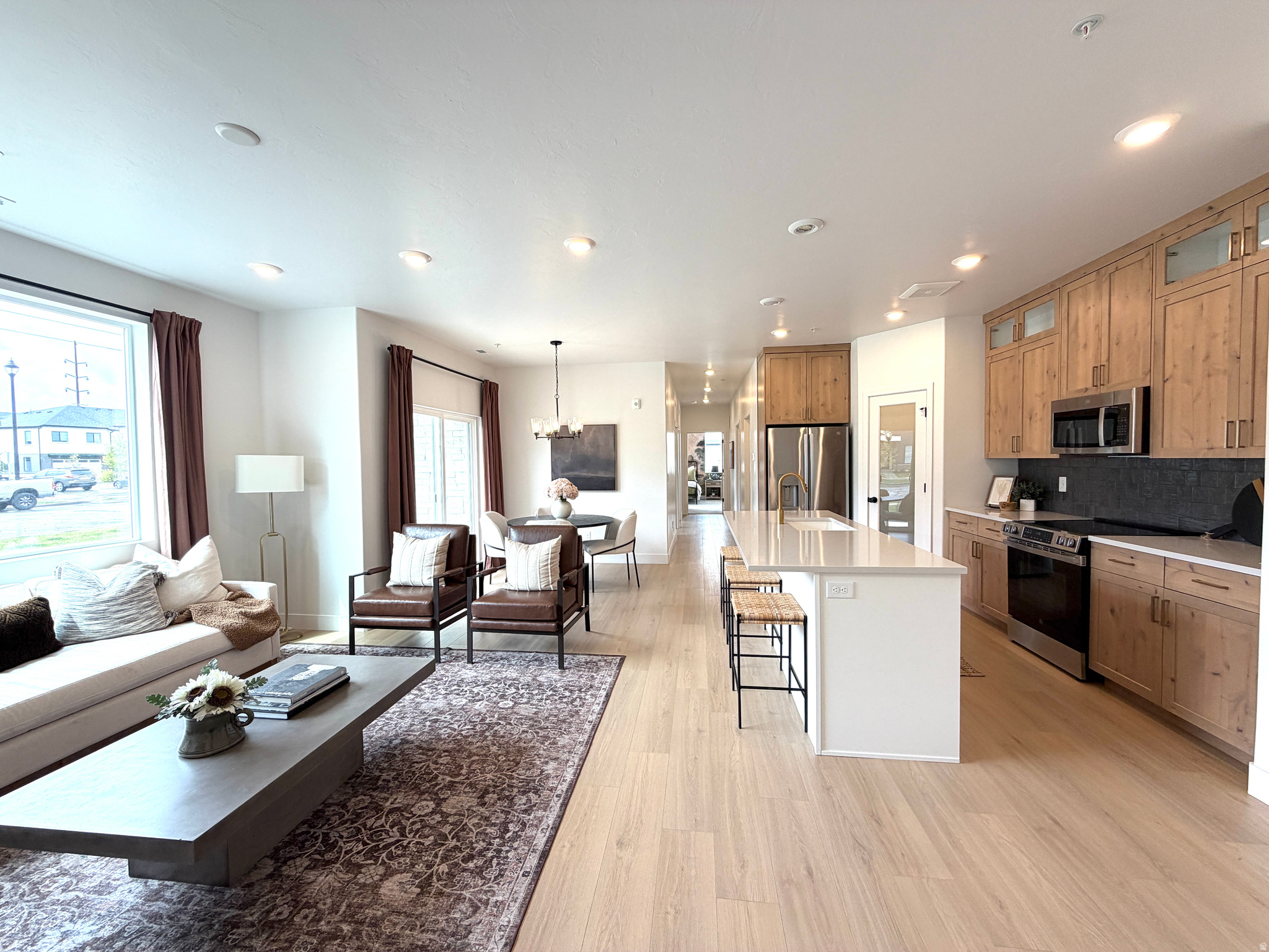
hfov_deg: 102.1
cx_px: 634
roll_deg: +1.0
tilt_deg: -2.0
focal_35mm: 14
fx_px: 513
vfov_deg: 85.7
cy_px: 476
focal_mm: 2.22
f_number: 2.2
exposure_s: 1/120
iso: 50
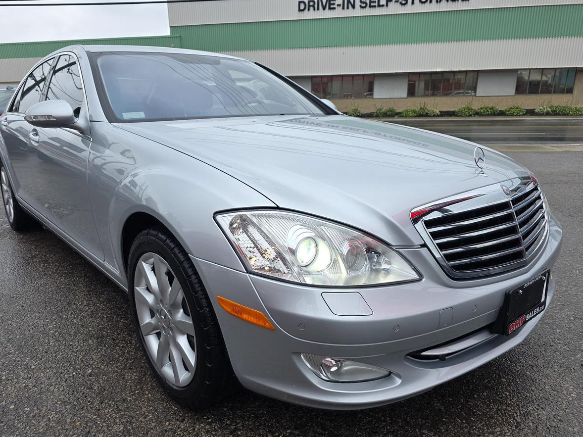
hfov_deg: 69.4
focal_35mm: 25
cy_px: 229
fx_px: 421
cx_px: 276
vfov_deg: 54.8
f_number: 1.7
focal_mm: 6.3
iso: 25
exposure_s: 1/359
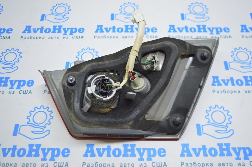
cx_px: 126
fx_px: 241
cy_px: 84
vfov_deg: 38.3
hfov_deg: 55.1
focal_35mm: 34
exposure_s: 1/50
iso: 400
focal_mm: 23
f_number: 3.8
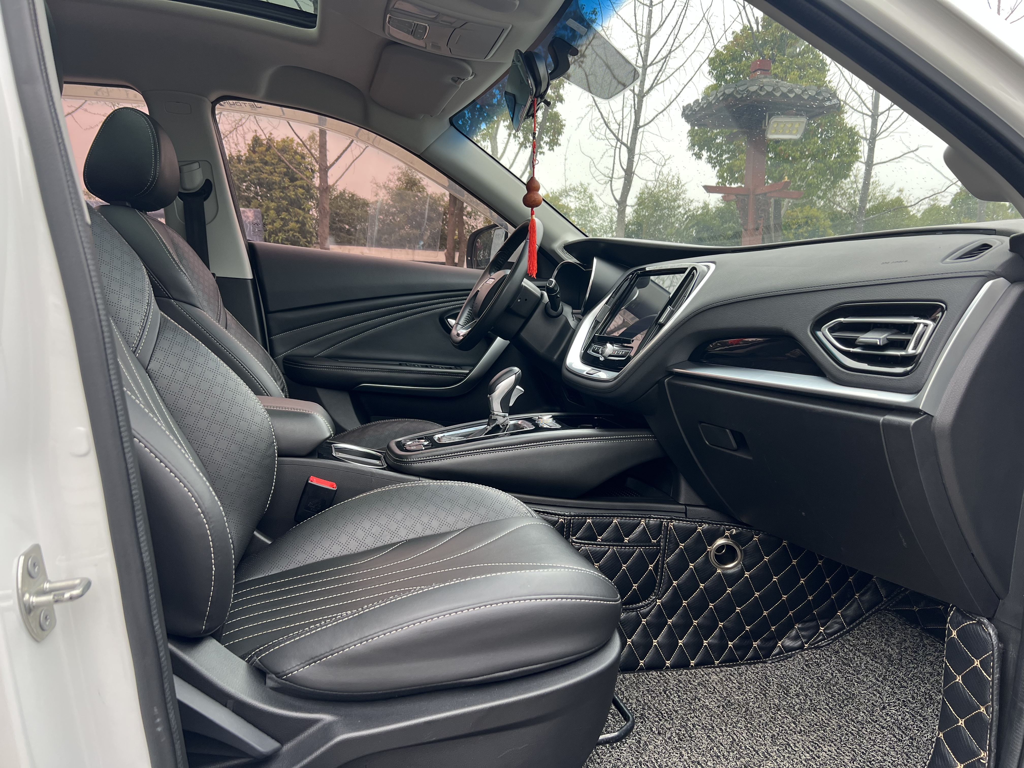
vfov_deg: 53.1
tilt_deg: -7.1
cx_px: 512
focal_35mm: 26
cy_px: 384
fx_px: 769
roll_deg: -2.0
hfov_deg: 67.3
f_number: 1.5
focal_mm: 5.7
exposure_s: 1/121
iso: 64
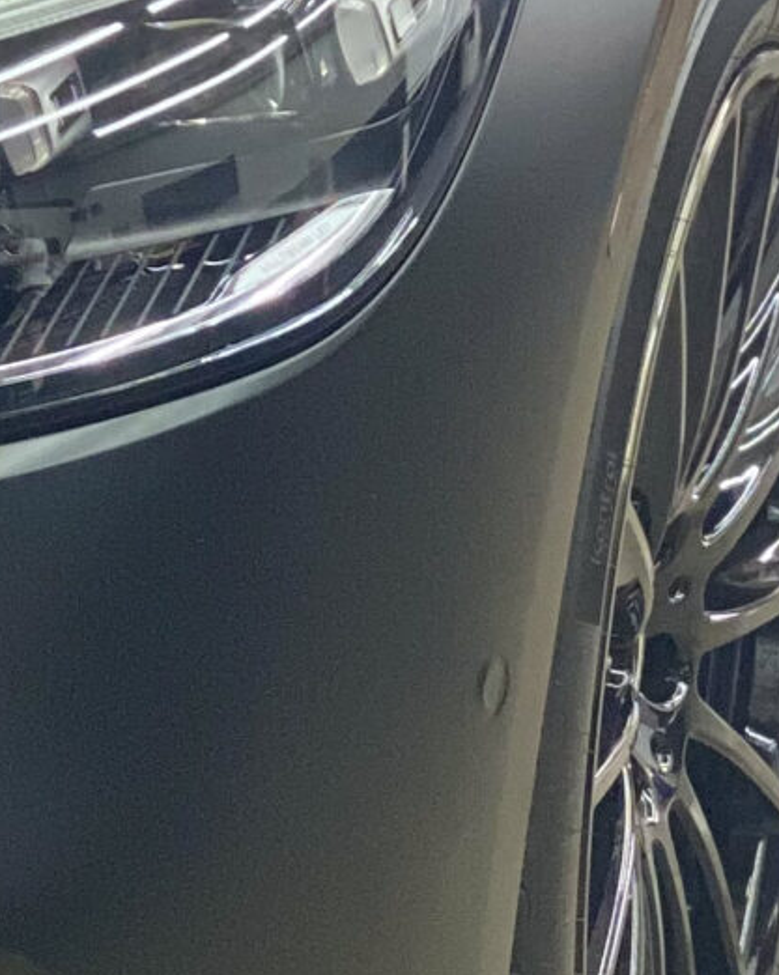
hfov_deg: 6.1
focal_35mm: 249
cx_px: -364
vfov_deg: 7.7
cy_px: -32
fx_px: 7182
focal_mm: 6
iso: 125
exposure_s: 1/120
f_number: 2
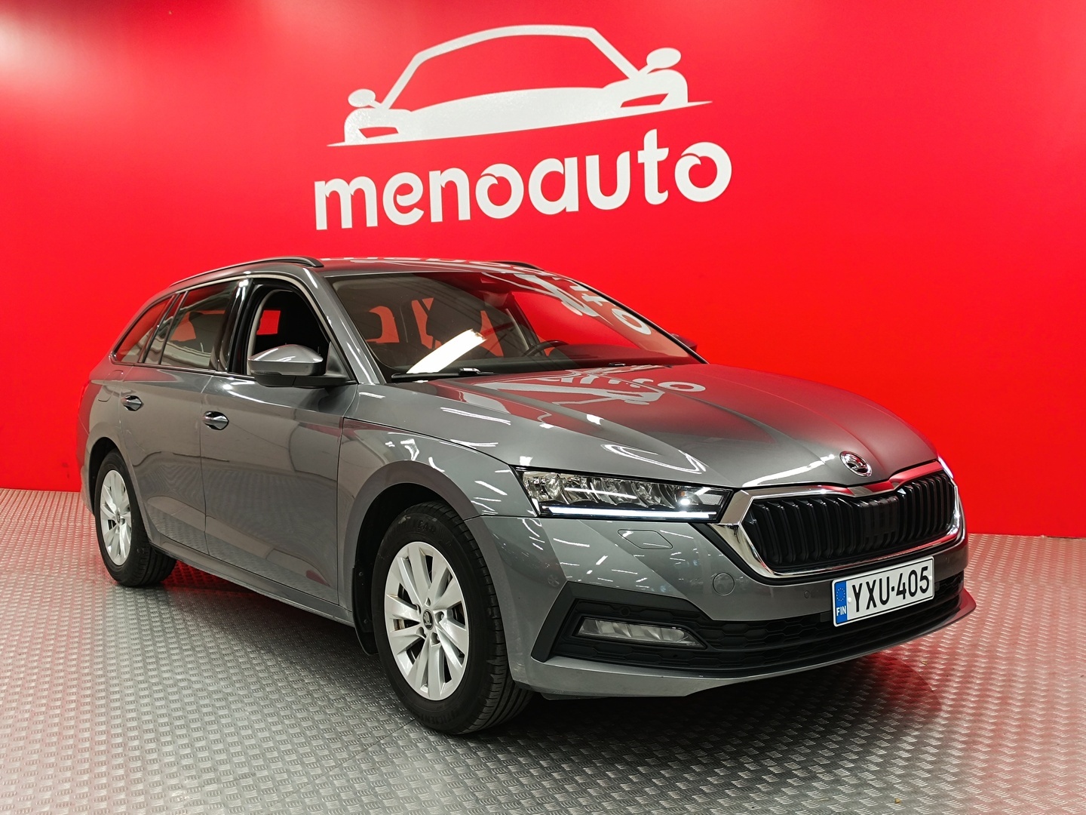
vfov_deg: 56.8
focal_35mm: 24
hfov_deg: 71.6
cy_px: 408
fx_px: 753
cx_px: 543
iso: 335
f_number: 1.88
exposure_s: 1/101
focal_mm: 5.59
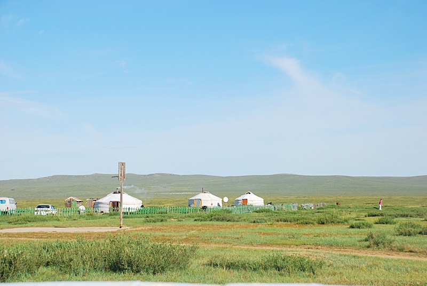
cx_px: 214
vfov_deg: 15.8
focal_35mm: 87
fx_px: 1033
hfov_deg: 23.3
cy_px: 143
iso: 100
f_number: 6.3
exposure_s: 1/320
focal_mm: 58
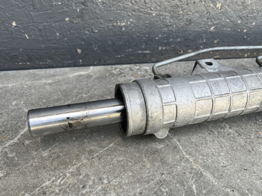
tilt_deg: -33.7
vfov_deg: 53.0
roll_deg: -7.3
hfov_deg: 67.3
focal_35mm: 26
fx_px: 197
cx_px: 131
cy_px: 98
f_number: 1.6
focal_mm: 5.1
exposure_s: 1/197
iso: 40
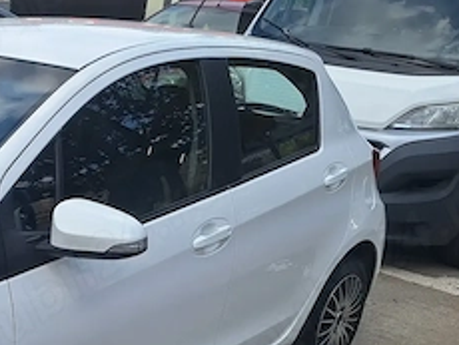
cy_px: 289
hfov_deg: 29.0
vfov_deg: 24.0
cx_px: -50
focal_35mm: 60
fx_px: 796
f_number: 1.8
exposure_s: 1/2049
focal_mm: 5.54
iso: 40
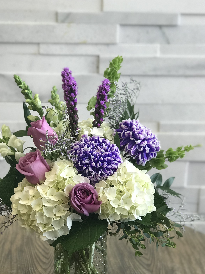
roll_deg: -0.3
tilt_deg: -17.7
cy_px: 166
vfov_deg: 26.3
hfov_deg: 19.9
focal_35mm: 74
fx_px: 584
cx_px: 80
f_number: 2.8
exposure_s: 1/60
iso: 40
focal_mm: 6.6
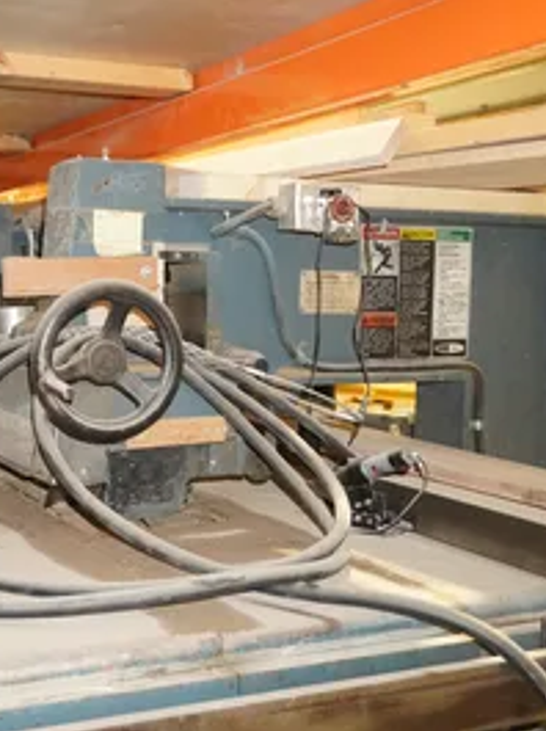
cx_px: 113
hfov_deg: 29.5
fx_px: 1012
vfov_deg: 39.7
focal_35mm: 48
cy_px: 366
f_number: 4
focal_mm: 22
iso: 3200
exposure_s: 1/100
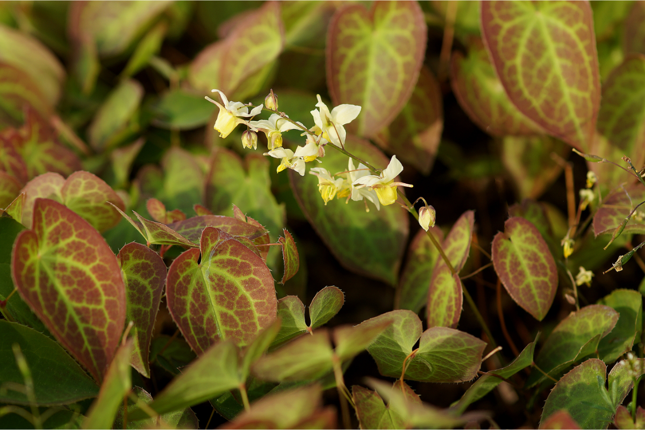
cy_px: 215
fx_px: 2687
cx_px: 322
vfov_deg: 9.1
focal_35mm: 150
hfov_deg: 13.7
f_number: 4
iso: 100
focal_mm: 100
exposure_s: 1/200
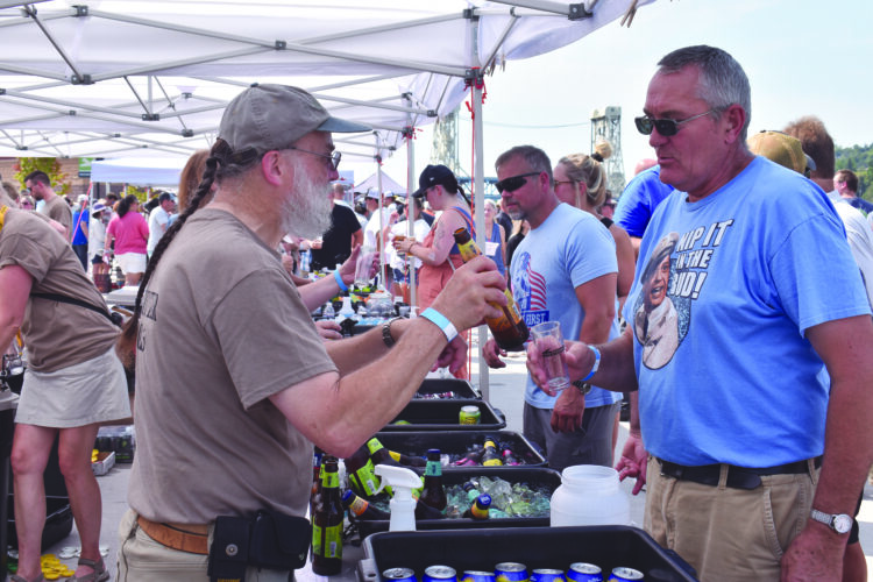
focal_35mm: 40
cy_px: 291
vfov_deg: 33.0
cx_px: 436
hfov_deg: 47.9
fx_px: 982
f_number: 7.1
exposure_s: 1/200
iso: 100
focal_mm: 27
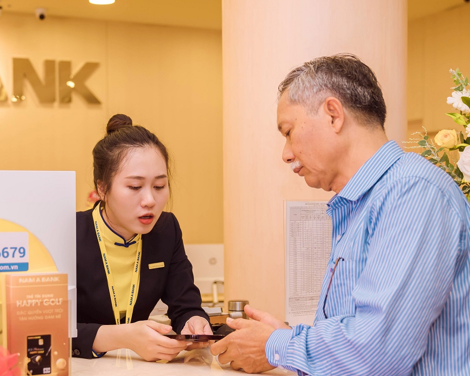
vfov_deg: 24.2
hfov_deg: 29.9
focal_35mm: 63
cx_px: 166
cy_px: 213
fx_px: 876
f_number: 3.2
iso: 500
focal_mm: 39
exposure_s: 1/250
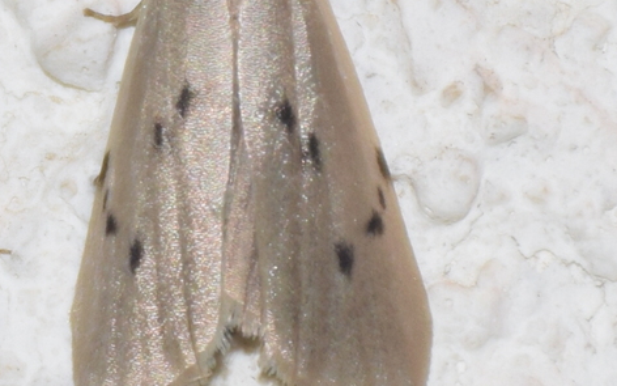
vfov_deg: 3.0
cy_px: 127
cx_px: 187
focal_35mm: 435
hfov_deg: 4.8
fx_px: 7315
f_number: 7.1
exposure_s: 1/60
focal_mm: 140
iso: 320
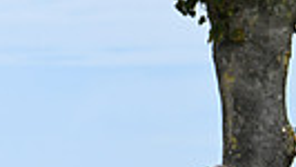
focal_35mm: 556
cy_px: 393
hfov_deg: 3.8
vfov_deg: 2.2
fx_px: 4367
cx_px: -325
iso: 400
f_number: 5
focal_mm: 122
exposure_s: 1/2500
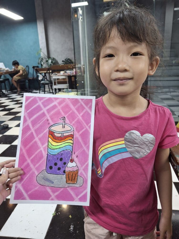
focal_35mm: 25
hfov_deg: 54.9
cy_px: 120
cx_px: 90
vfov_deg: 69.4
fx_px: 172
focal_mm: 4.69
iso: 125
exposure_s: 1/100
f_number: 1.8
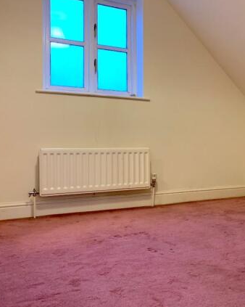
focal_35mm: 35
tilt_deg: +0.2
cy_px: 151
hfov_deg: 40.6
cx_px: 193
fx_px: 317
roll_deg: +1.0
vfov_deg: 51.6
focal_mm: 4.25
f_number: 1.8
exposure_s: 1/50
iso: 160
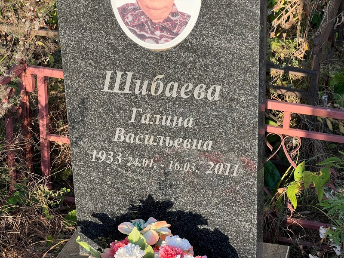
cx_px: 172
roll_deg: +1.7
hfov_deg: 25.3
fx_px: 765
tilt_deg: -27.1
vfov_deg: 19.1
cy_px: 129
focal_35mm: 77
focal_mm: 9
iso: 32
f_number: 2.8
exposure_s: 1/111
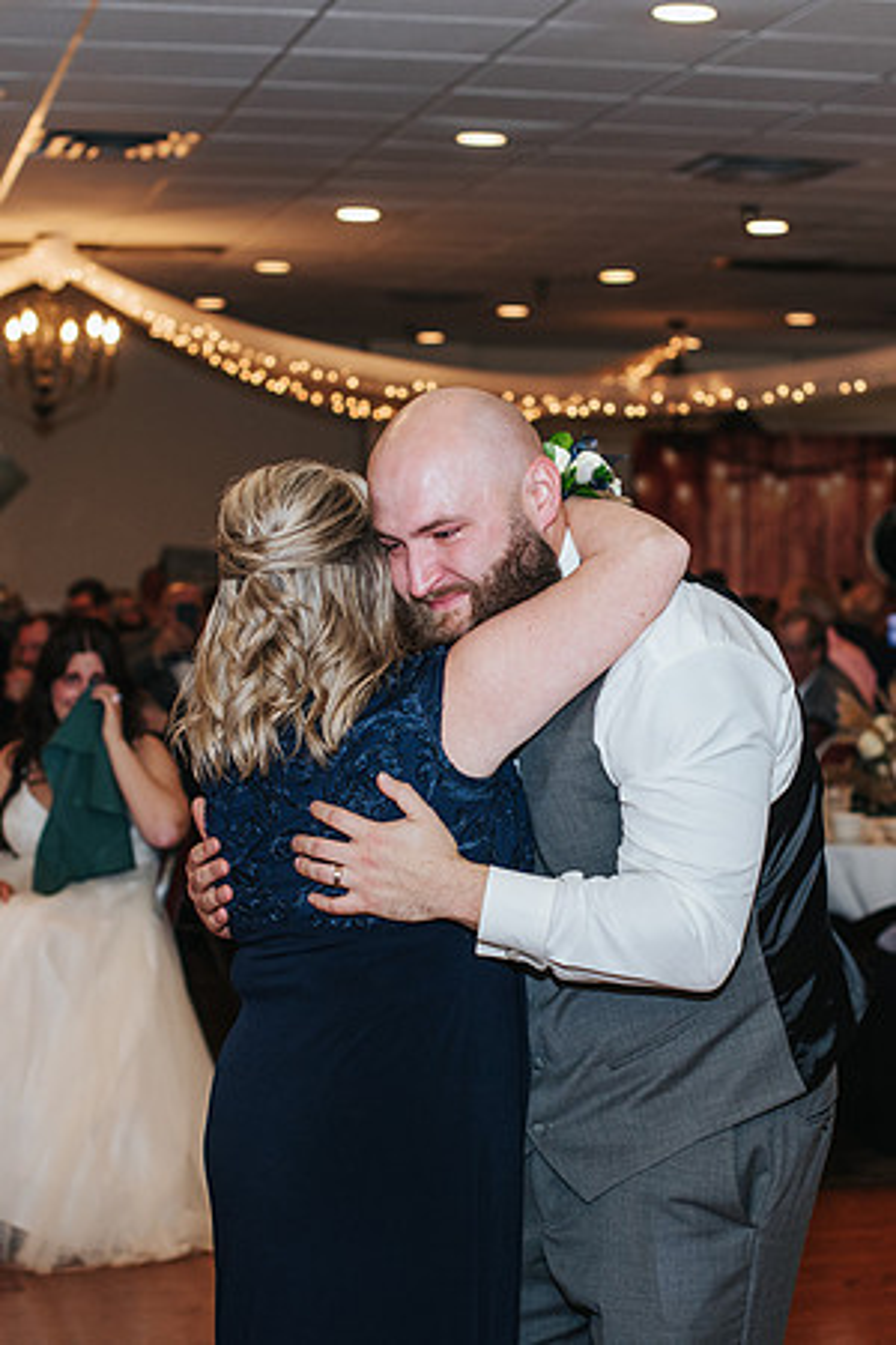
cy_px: 672
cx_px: 486
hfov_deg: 18.2
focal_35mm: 75
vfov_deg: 27.0
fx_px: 2797
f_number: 3.2
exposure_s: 1/200
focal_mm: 50
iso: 800
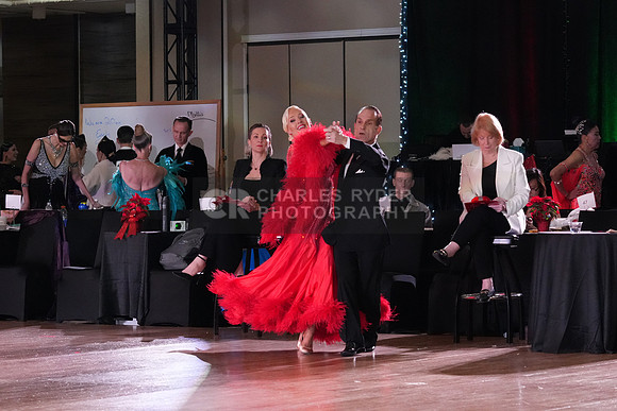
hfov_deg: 14.9
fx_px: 2366
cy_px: 206
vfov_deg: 9.9
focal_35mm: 138
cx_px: 308
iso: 5000
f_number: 5.6
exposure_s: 1/320
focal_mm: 92
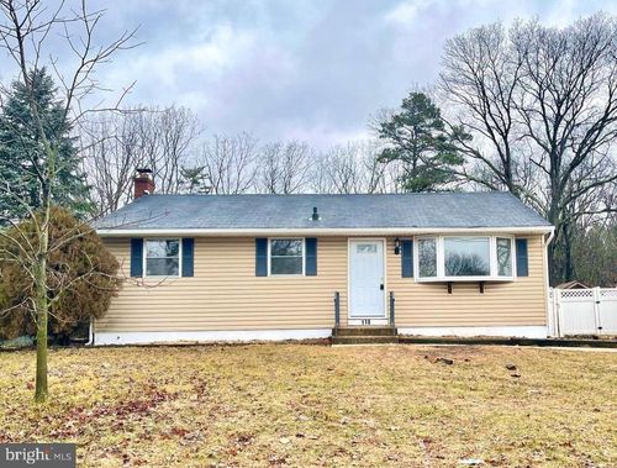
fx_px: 465
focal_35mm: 26
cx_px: 308
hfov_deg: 67.1
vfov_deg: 53.4
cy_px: 234
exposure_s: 1/248
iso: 32
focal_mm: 5.1
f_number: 1.6
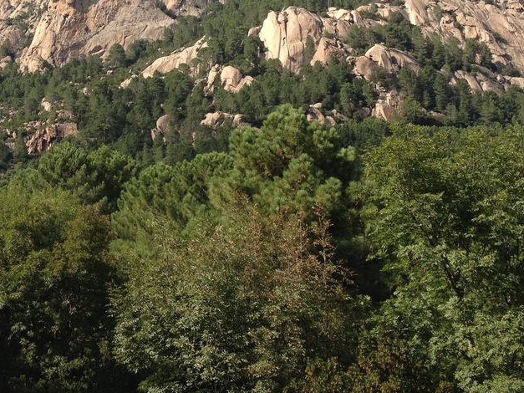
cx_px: 145
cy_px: 89
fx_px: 1014
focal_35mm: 67
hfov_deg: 28.6
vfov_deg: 21.7
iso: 64
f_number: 2.4
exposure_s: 1/1104
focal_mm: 4.28
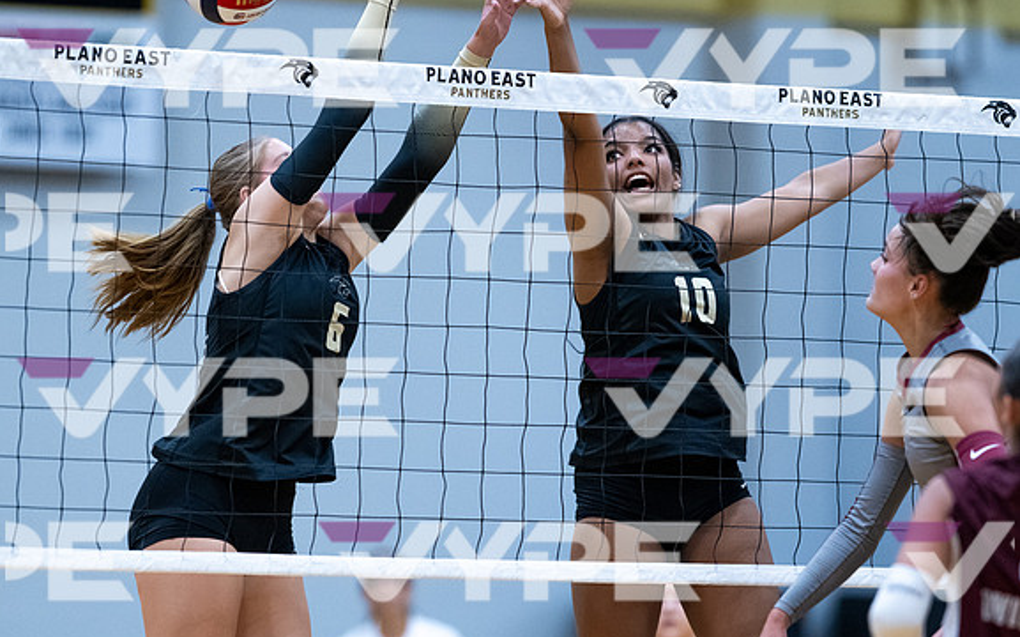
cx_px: 484
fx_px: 8669
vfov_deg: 4.2
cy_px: 412
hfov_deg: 6.7
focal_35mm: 312
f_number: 2
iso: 3200
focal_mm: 200
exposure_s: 1/1600
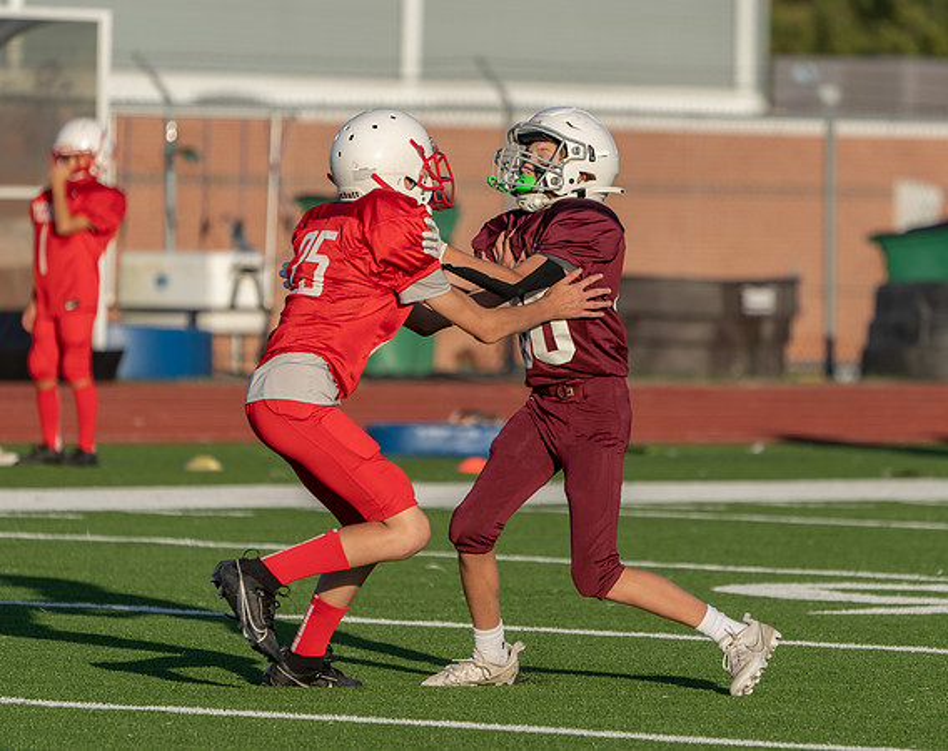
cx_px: 630
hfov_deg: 4.7
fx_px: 11551
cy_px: 379
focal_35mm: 413
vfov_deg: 3.7
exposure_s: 1/1000
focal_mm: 330
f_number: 5.6
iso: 160
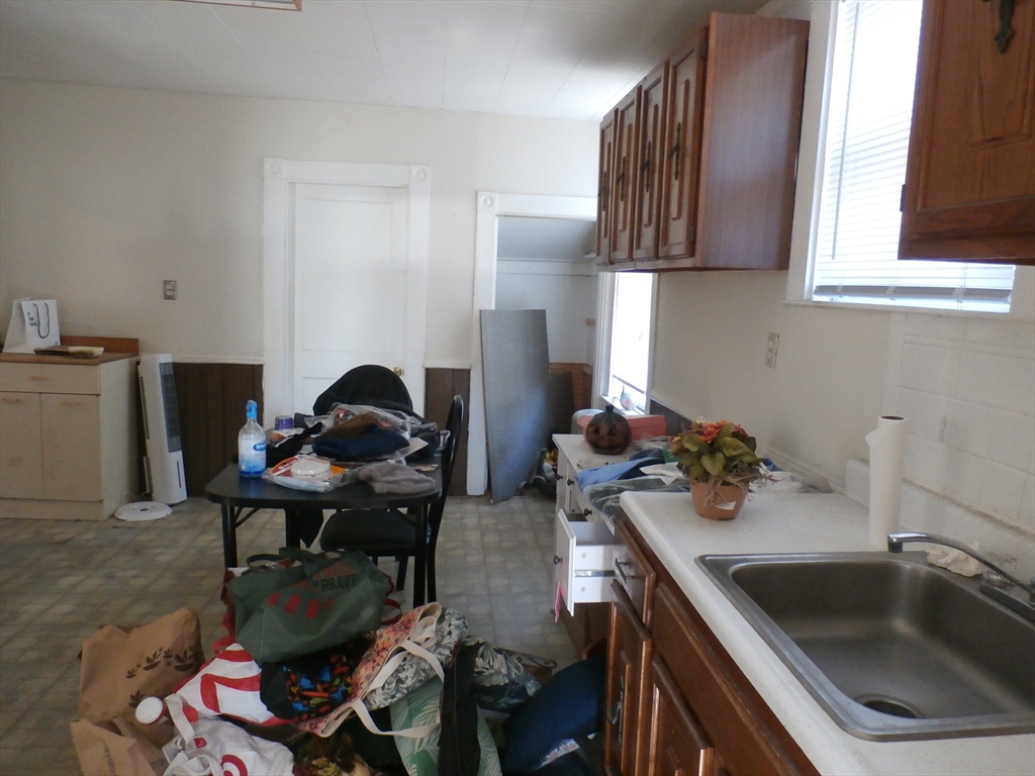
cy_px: 388
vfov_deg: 54.9
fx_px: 747
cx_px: 518
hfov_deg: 69.4
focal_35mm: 25
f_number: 3
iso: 400
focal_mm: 4.5
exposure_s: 1/15
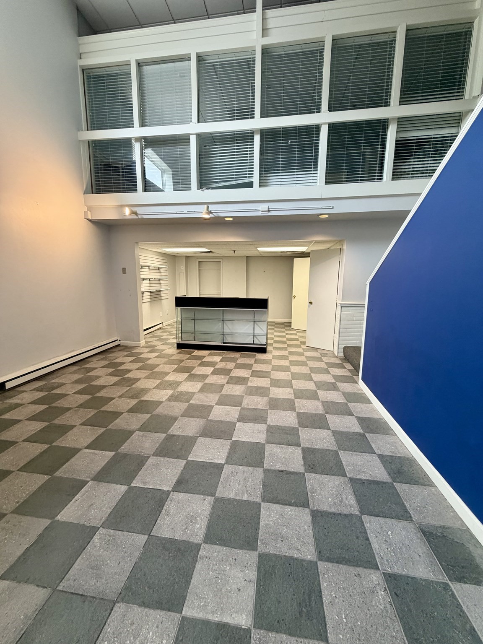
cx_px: 242
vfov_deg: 102.1
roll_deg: -0.7
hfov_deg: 85.7
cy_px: 322
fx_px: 260
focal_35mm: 14
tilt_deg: -8.6
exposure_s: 1/60
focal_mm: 2.22
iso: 320
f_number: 2.2
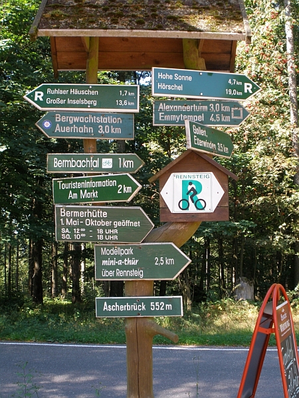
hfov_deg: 28.0
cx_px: 150
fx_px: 599
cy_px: 199
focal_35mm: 52
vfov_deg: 36.8
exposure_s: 1/50
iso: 80
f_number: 4.4
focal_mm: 9.1
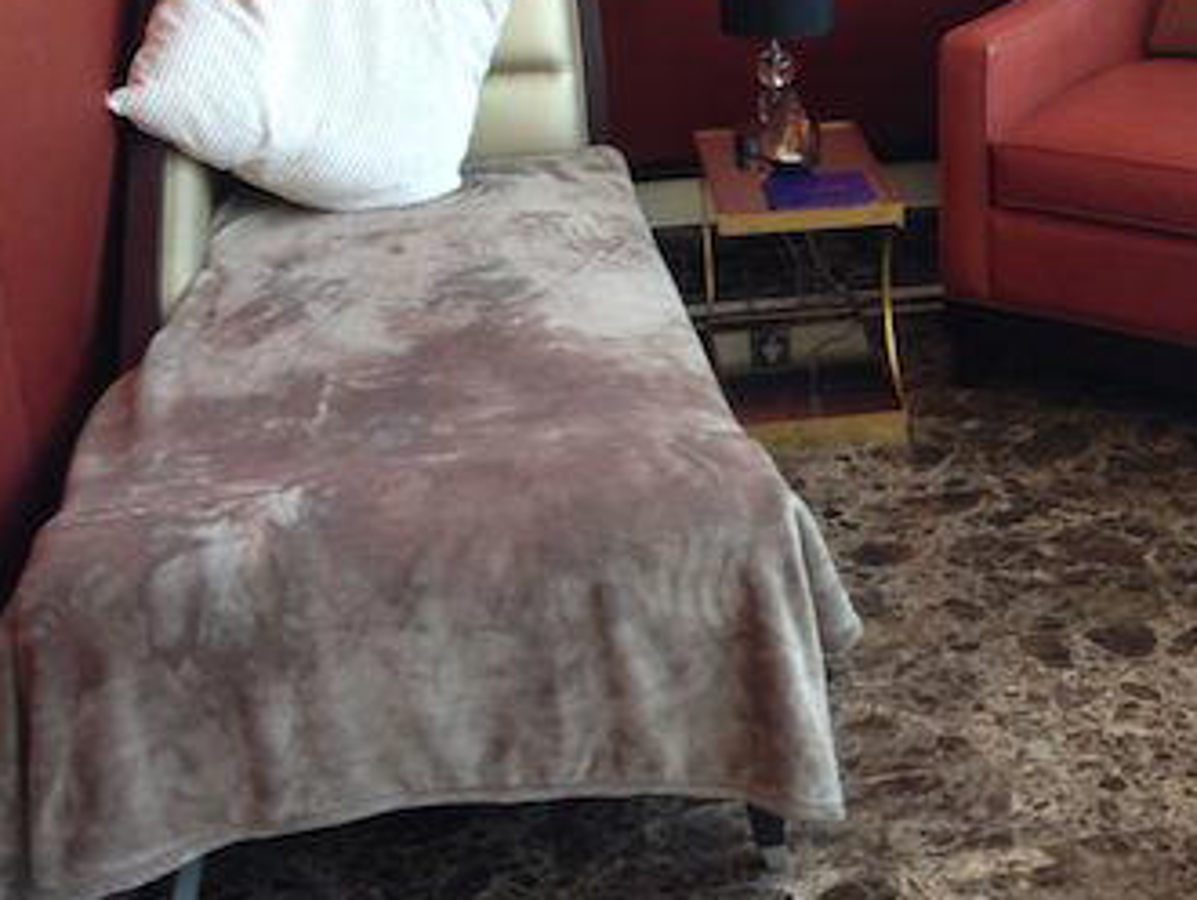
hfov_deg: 32.7
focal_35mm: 58
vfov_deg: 25.1
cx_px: 871
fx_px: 2007
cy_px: 274
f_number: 2.4
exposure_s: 1/20
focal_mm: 4.12
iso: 50
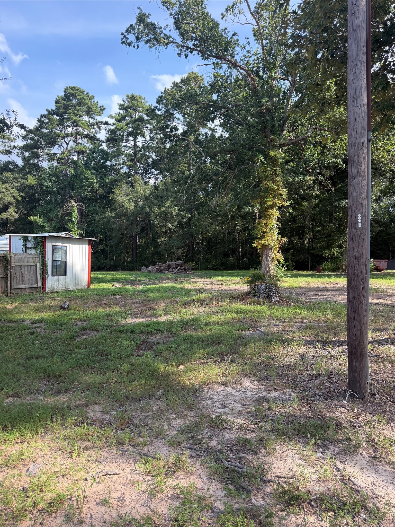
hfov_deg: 56.8
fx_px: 365
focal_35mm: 24
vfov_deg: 71.6
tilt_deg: -1.8
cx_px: 198
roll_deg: -0.7
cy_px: 264
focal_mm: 6.76
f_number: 1.78
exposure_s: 1/1075
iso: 100
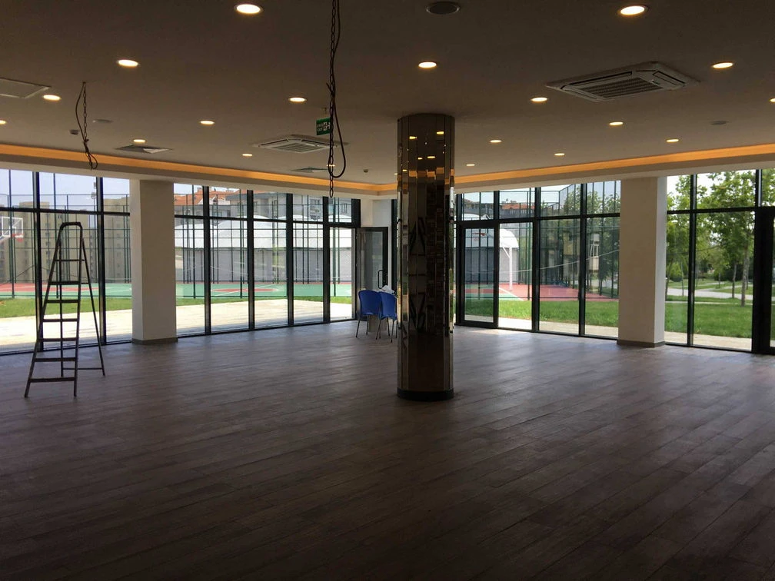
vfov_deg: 48.2
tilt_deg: -1.5
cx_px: 388
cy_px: 290
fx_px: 649
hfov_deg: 61.7
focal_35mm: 29
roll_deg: -0.1
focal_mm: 4.15
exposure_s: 1/243
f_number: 2.2
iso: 25
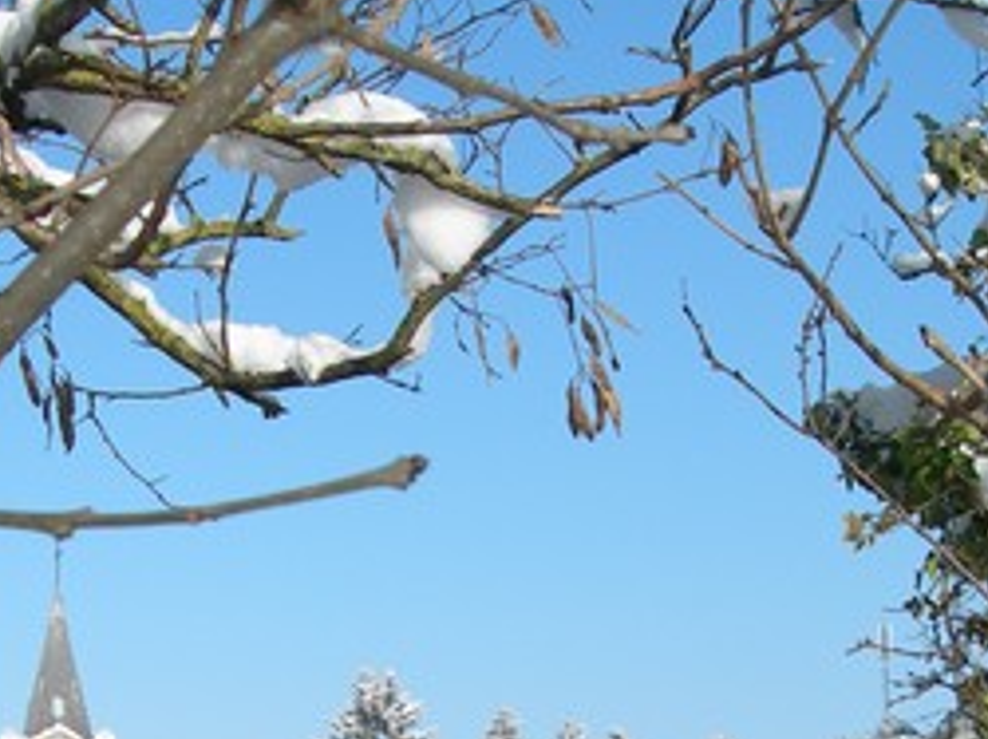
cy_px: 909
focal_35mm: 99
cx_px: 395
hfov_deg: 19.8
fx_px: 2823
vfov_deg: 14.4
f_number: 4.8
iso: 50
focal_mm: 7.8
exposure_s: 1/560
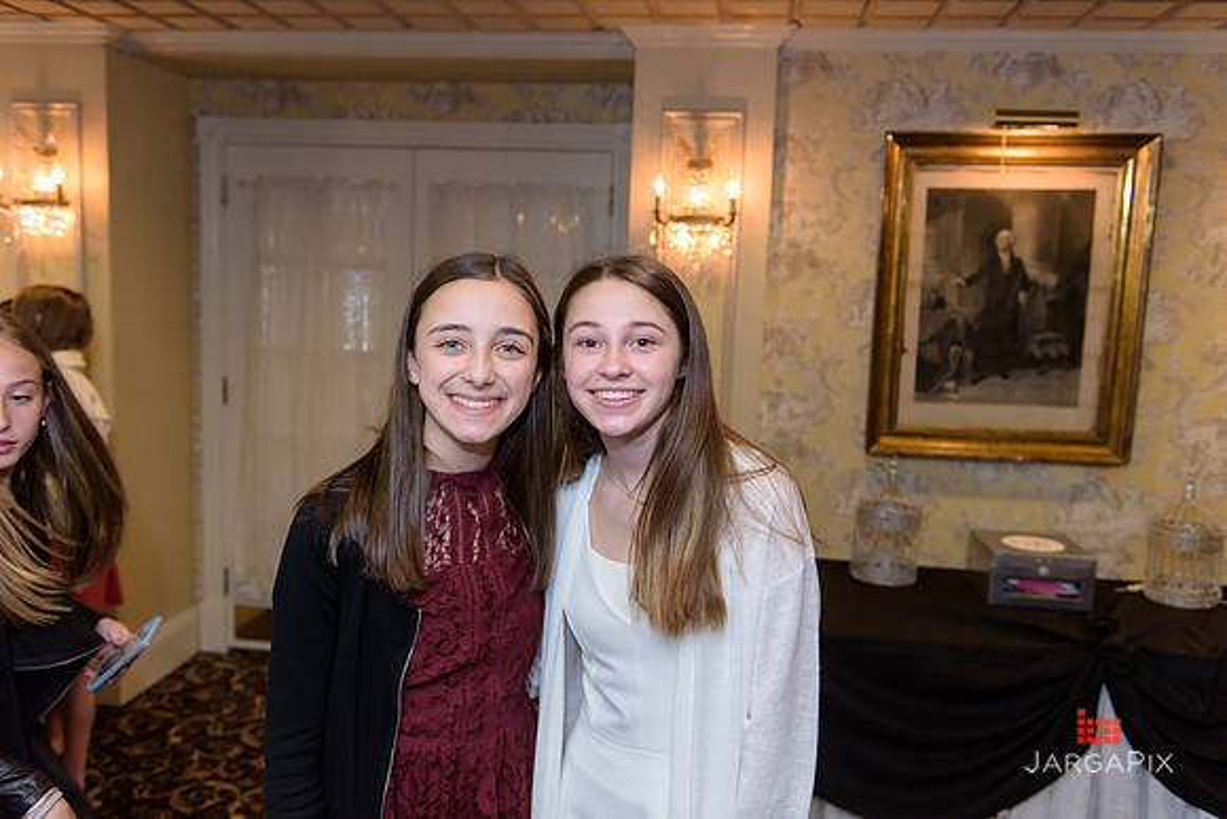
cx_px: 614
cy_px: 410
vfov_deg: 41.1
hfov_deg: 58.7
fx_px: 1091
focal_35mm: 32
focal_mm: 32
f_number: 3.2
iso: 1600
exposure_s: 1/125
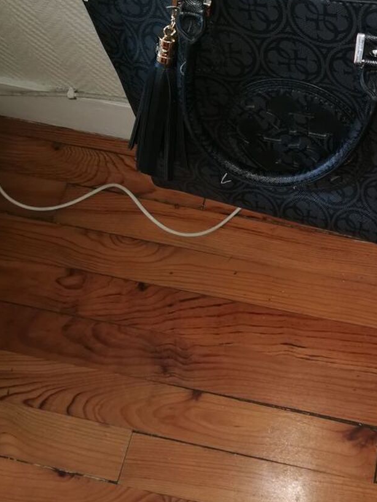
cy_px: 167
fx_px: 639
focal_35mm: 44
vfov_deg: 42.4
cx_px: 304
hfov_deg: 32.0
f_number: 2.2
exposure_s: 1/50
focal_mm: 3.95
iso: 125
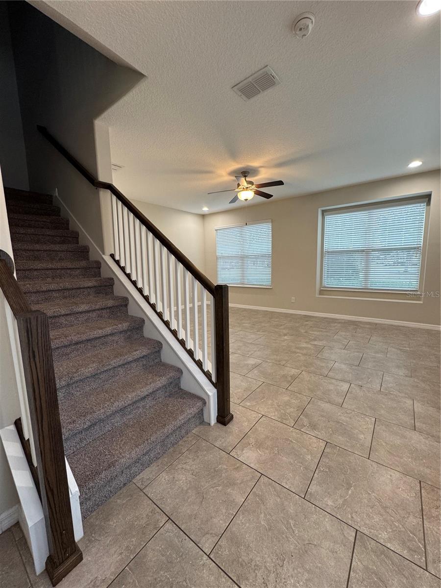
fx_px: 238
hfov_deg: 85.7
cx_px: 220
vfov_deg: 102.1
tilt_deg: -7.8
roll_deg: +1.5
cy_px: 294
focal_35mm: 14
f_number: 2.2
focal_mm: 2.22
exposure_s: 1/120
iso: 200
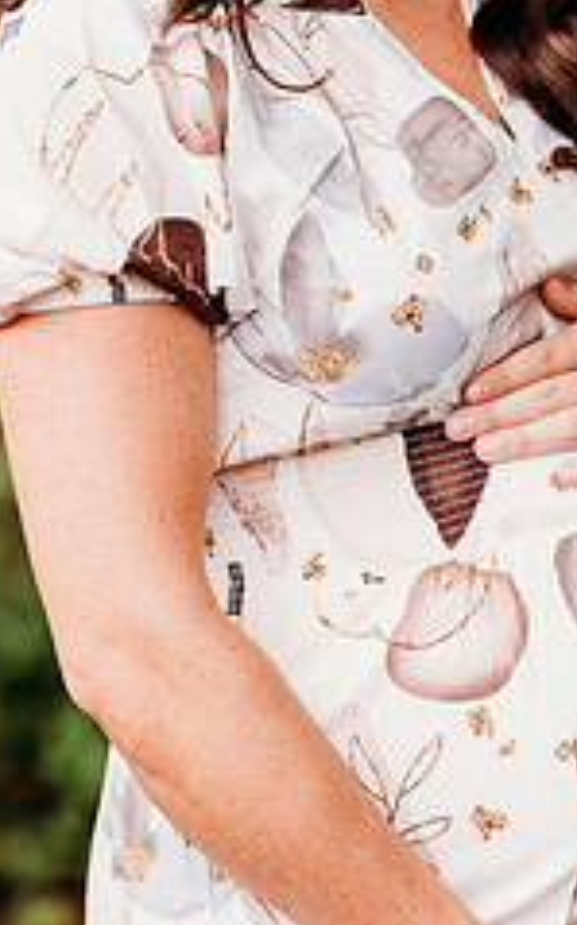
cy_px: 248
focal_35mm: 163
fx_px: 4109
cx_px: 383
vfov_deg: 12.8
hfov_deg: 8.0
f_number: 2.5
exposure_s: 1/200
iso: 320
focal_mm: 85
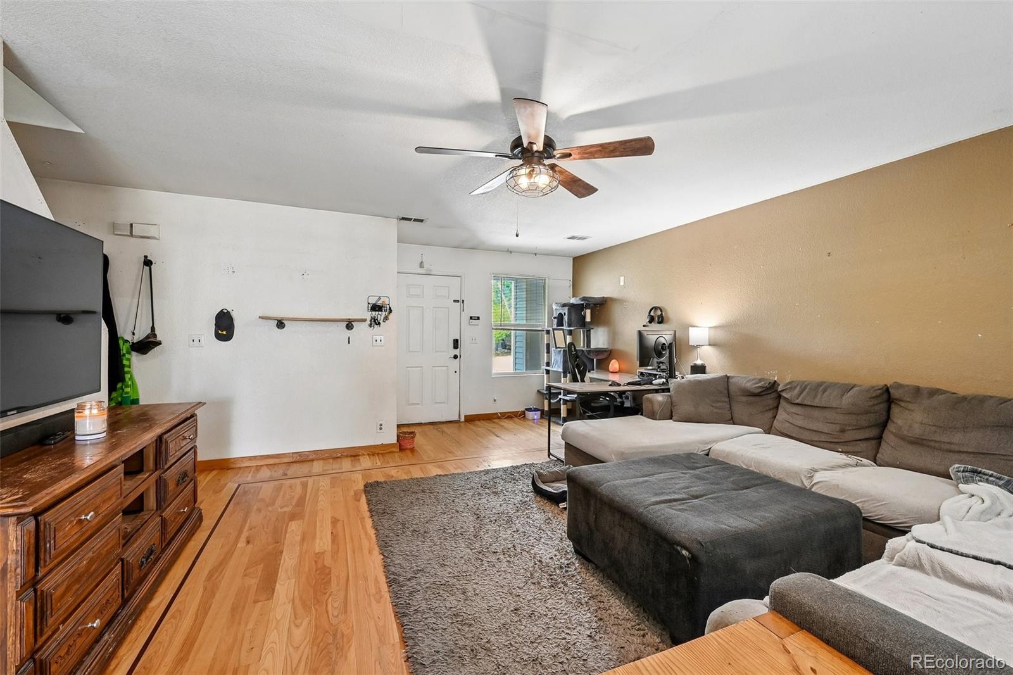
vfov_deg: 77.3
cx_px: 506
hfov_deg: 100.4
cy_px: 338
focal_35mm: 15
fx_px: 422
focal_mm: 15
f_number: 10
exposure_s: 1/6
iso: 400
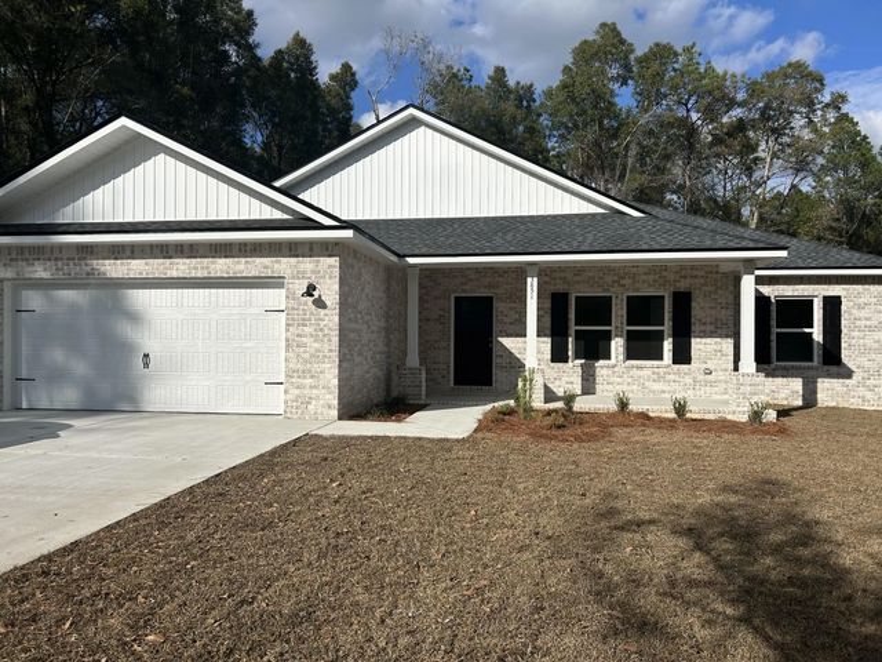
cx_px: 441
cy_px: 331
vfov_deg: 53.1
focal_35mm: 26
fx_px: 662
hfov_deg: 67.3
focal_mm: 5.7
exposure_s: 1/8696
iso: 50
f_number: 1.5
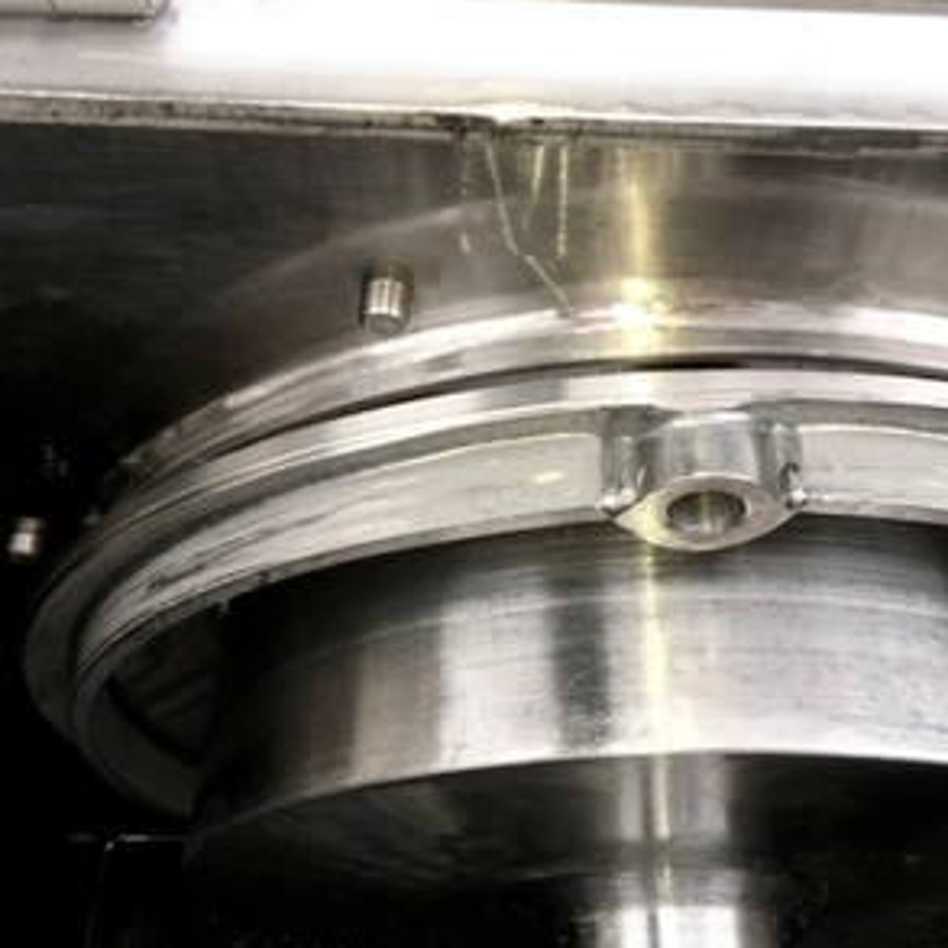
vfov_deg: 47.2
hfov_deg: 46.9
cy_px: 482
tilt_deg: -58.9
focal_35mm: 35
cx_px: 569
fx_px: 1084
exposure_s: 1/130
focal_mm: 4.15
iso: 25
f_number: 2.2
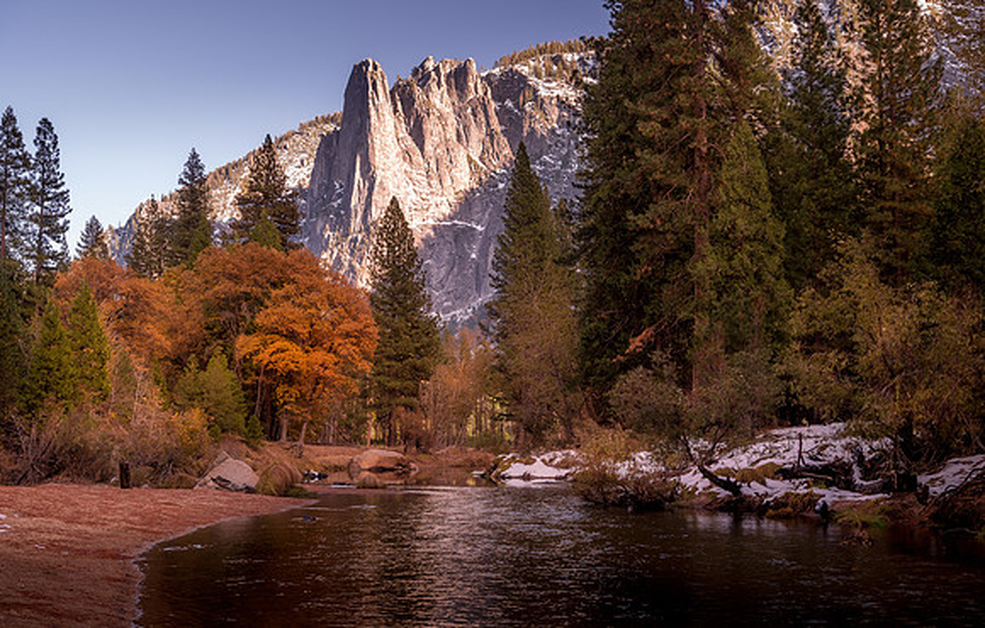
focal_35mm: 45
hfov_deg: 43.8
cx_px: 492
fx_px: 1225
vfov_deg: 28.8
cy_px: 300
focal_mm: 44
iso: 360
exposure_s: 1/50
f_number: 8
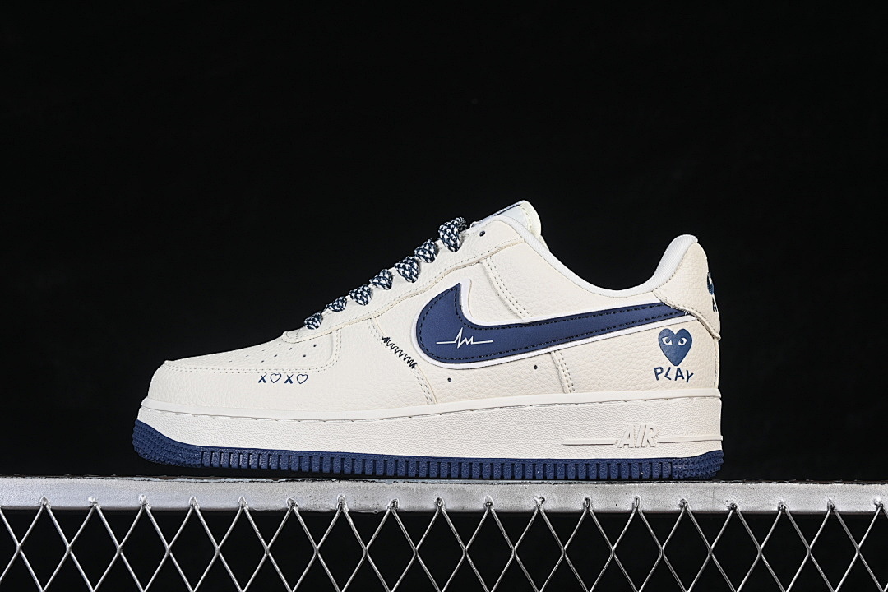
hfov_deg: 27.0
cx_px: 444
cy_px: 296
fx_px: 1850
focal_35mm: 75
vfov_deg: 18.2
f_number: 8
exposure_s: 1/80
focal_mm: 50
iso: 160
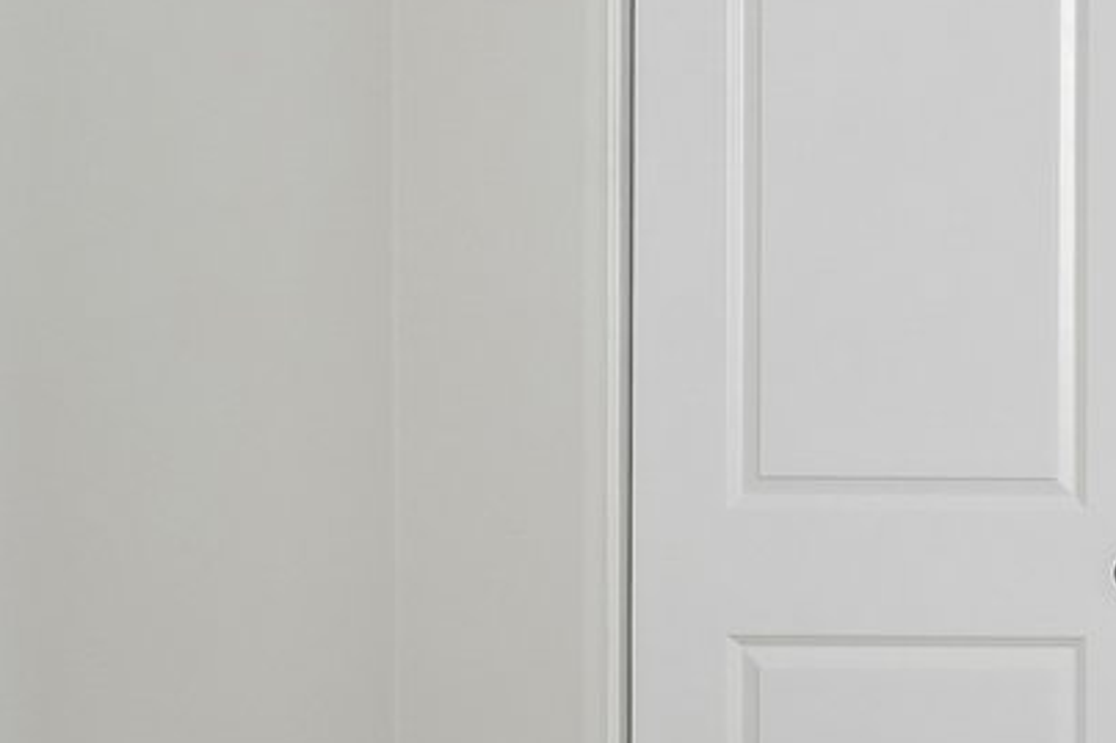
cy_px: 347
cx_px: 1544
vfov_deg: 19.2
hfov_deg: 24.1
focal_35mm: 71
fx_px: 2200
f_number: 8
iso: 400
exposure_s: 1/25
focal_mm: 14
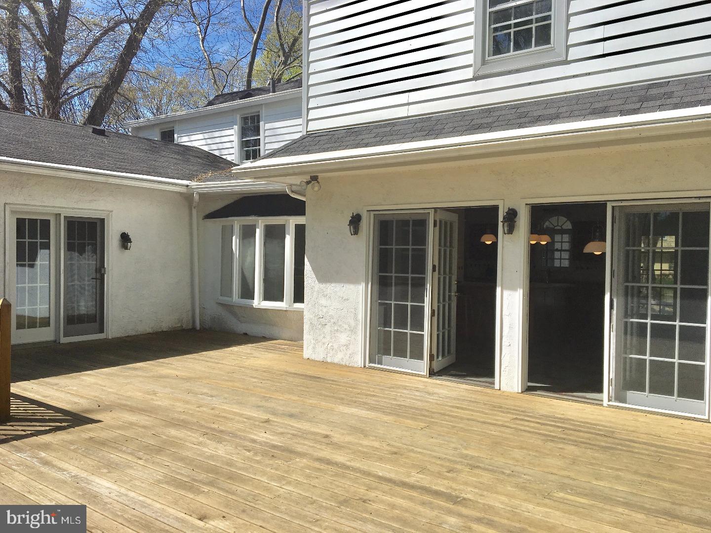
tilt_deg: -1.4
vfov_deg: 48.2
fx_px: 596
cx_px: 356
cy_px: 266
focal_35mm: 29
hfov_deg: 61.7
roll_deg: +0.0
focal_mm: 4.15
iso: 25
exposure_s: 1/2653
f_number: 2.2
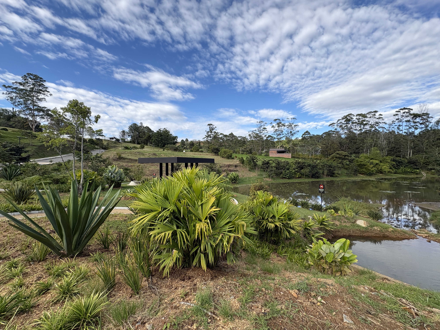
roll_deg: -0.2
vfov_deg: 85.7
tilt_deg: -0.4
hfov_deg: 102.1
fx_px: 178
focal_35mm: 14
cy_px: 165
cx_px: 220
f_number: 2.2
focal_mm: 2.22
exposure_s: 1/812
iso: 40
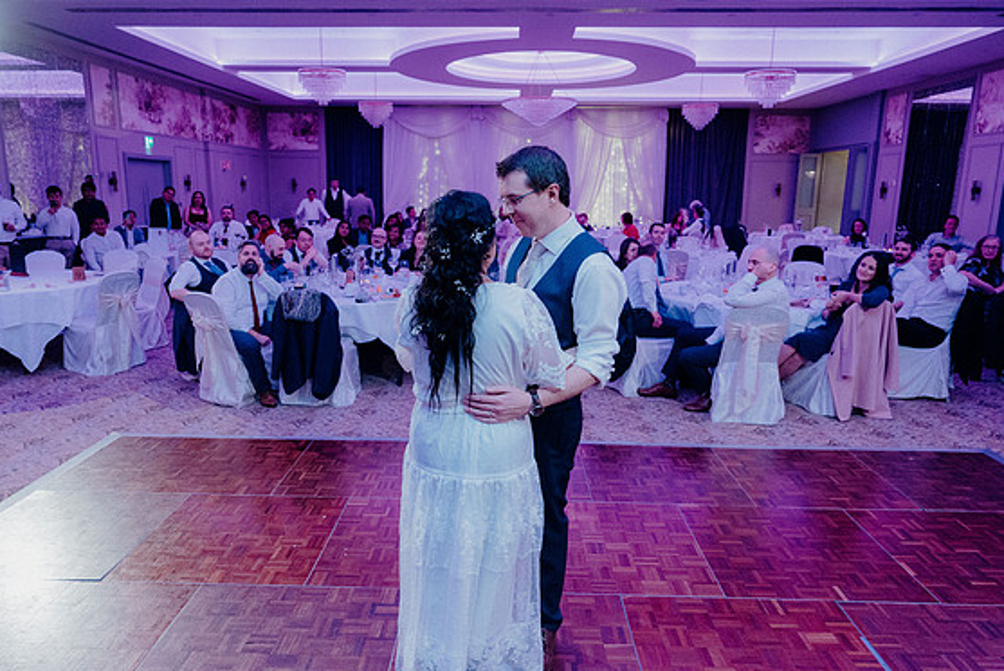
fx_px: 698
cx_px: 483
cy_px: 335
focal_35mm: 25
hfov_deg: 71.5
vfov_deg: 51.3
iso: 3200
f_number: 3.5
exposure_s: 1/160
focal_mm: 24
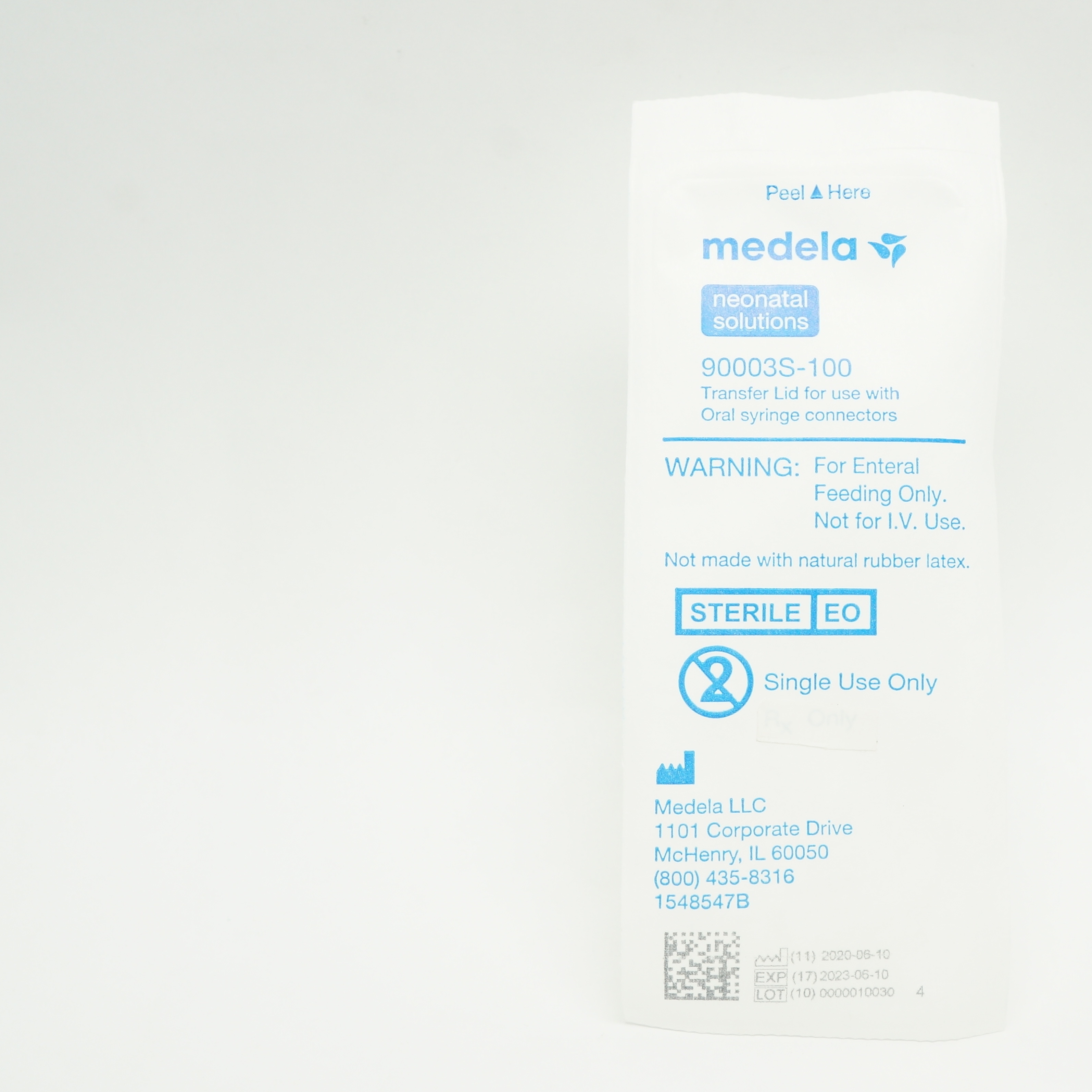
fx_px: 1820
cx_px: 806
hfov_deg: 32.8
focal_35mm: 51
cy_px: 558
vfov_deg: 33.4
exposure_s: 1/30
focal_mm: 26
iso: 400
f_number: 8
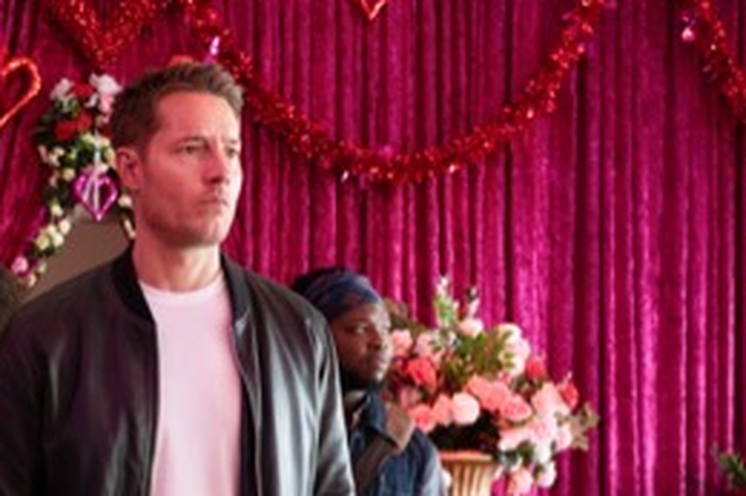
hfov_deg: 27.1
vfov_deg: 18.4
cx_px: 129
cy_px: 434
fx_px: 1512
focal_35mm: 73
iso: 2000
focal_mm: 38
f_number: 5
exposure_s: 1/100
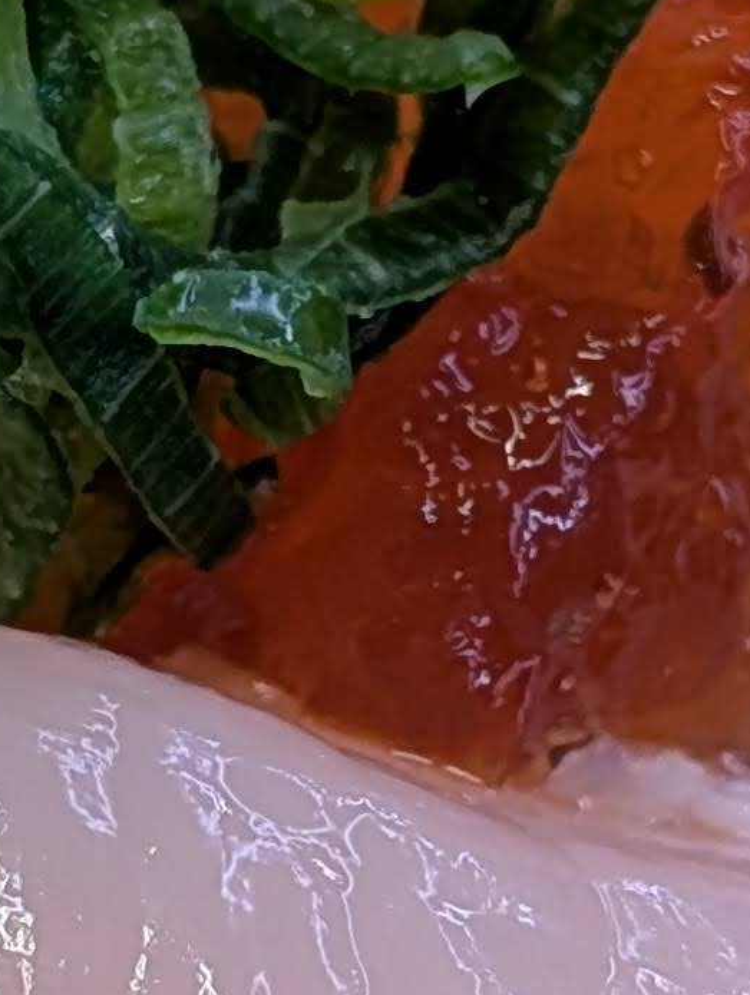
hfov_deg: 5.2
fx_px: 8294
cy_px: 482
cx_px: 141
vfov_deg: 6.9
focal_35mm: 288
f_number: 1.68
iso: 23
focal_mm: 6.9
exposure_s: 1/24.6
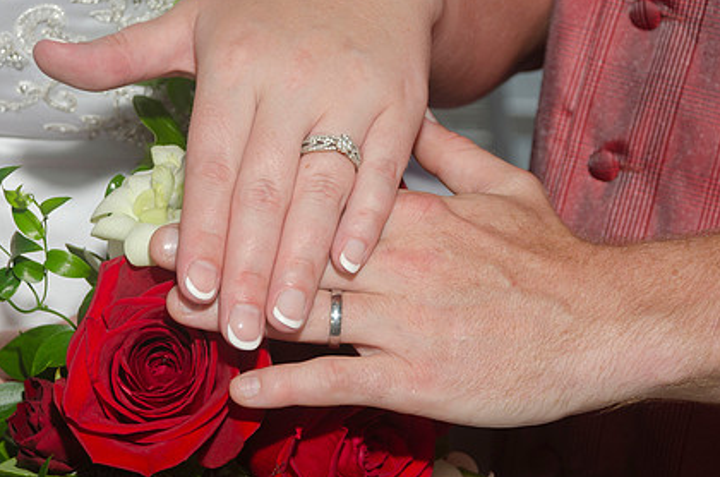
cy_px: 223
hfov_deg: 14.2
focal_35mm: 145
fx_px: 2893
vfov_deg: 9.4
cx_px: 302
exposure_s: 1/160
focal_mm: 70
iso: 100
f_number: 7.1
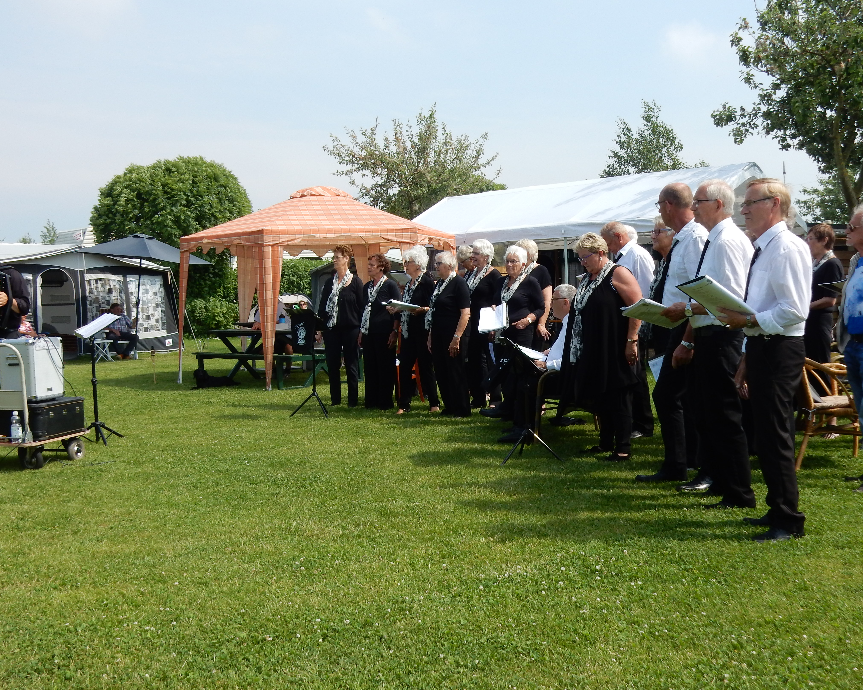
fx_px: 1022
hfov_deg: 45.8
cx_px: 454
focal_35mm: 40
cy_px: 354
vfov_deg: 37.3
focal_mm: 6.4
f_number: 4
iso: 125
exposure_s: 1/800
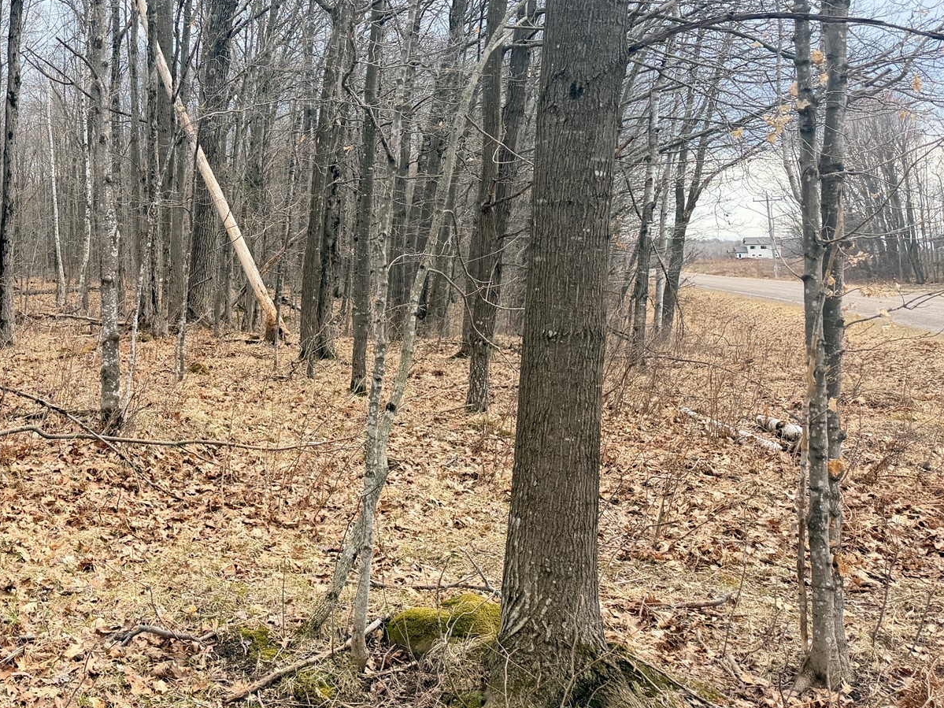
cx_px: 143
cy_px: 177
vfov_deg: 34.4
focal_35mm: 41
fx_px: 1118
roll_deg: +0.5
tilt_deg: +4.4
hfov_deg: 42.9
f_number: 1.78
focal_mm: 6.76
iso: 100
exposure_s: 1/898
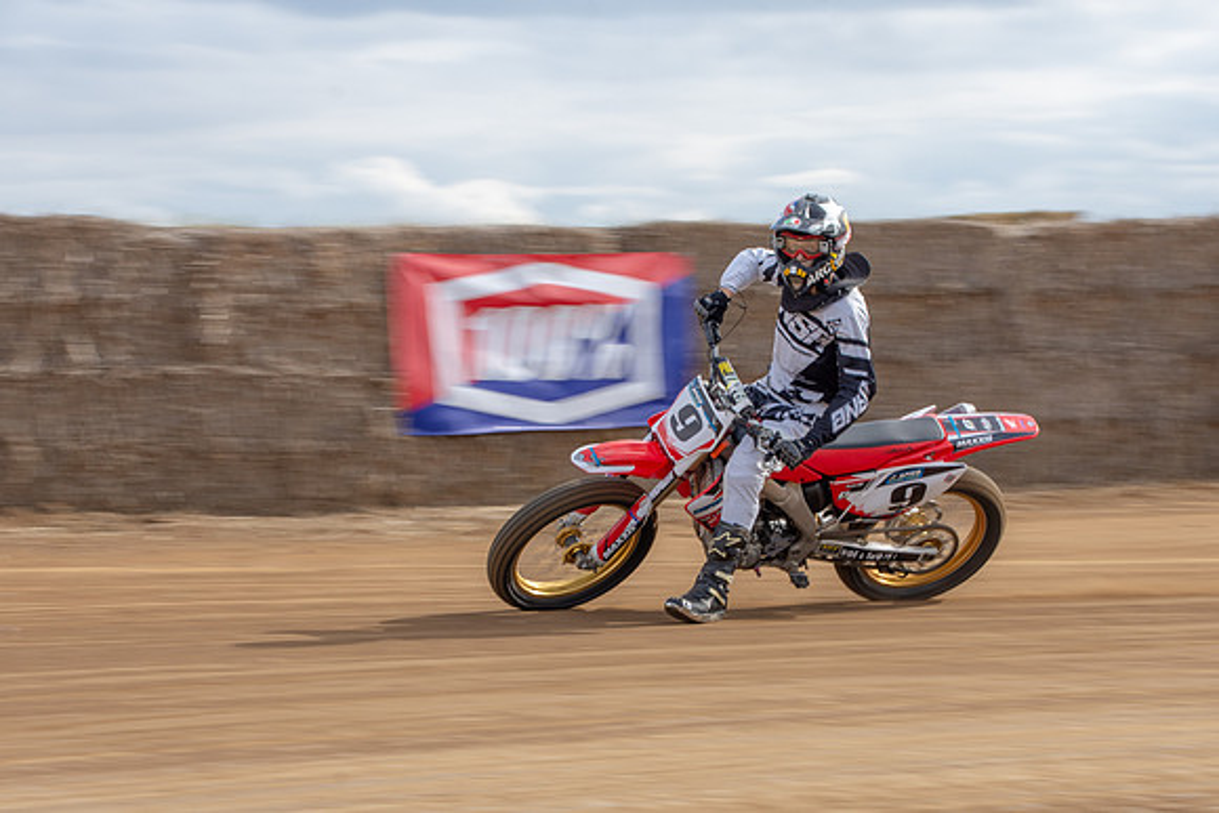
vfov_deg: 10.2
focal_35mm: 135
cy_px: 432
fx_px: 4557
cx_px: 647
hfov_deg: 15.2
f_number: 11
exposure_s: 1/100
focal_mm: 78
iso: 100
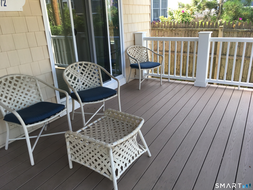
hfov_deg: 61.7
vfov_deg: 48.2
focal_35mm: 29
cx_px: 126
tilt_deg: -21.0
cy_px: 95
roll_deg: +0.1
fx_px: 212
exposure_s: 1/125
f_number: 2.2
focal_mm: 4.15
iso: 25
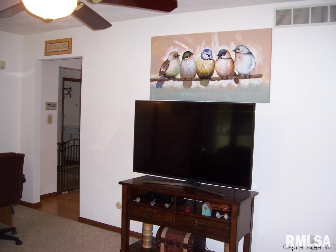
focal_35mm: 36
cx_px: 168
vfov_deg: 39.7
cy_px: 126
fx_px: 349
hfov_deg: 51.4
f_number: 3
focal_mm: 6
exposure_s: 1/60
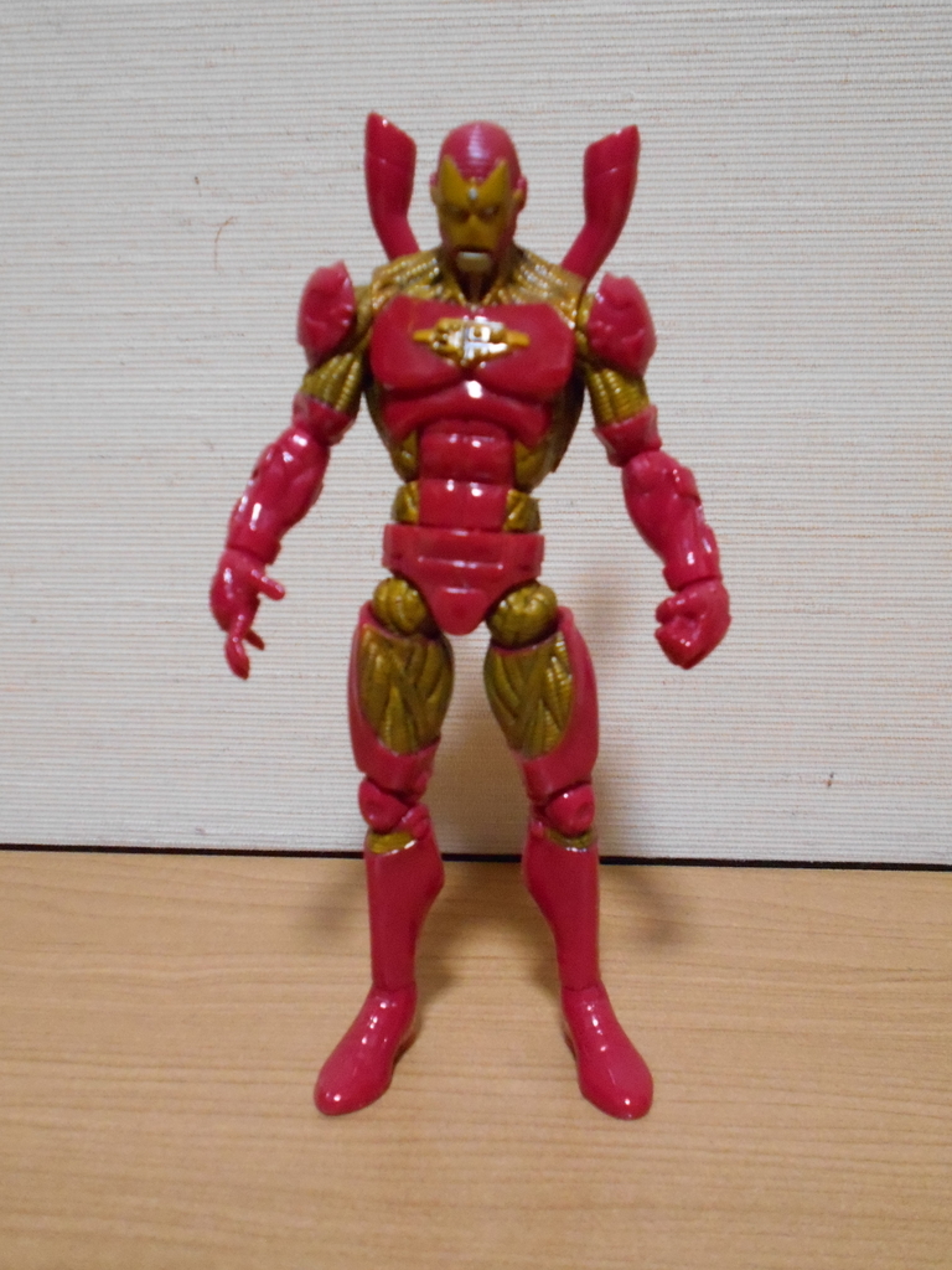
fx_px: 1173
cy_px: 635
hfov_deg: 44.2
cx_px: 476
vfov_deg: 56.8
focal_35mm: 32
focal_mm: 5.8
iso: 800
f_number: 3.6
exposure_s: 1/20
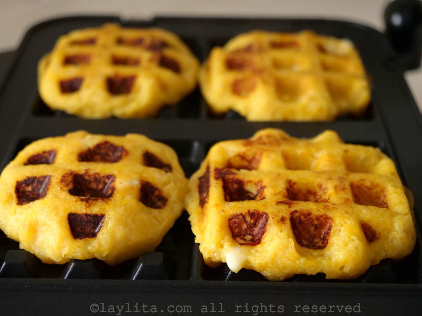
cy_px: 158
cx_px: 211
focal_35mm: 72
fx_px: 878
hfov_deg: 27.0
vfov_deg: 20.4
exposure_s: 1/80
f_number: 3.9
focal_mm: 36
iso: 1600
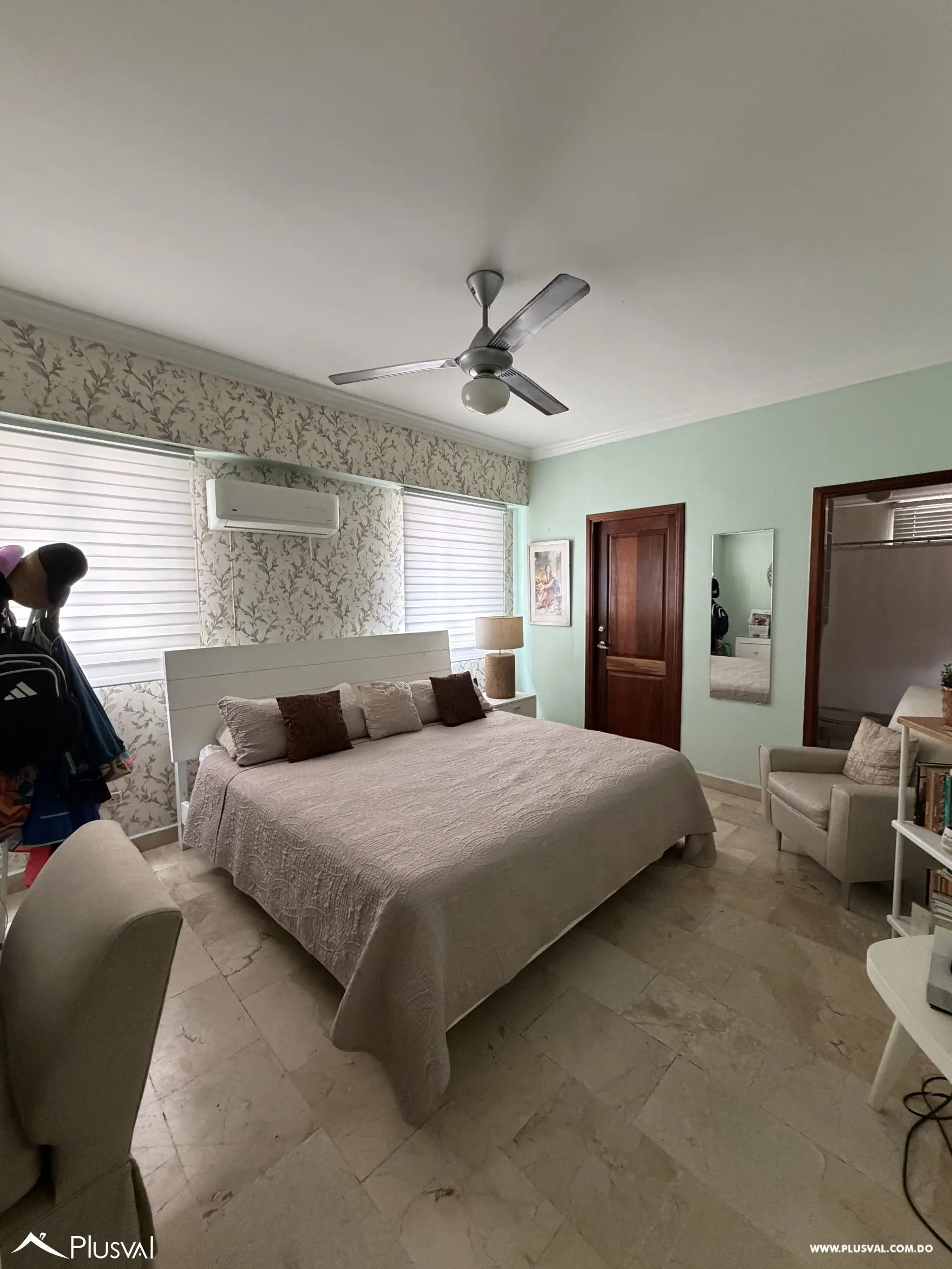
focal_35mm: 14
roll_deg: -0.1
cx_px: 476
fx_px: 513
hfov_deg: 85.7
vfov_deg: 102.1
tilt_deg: -4.3
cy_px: 634
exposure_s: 1/60
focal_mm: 2.22
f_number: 2.2
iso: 500
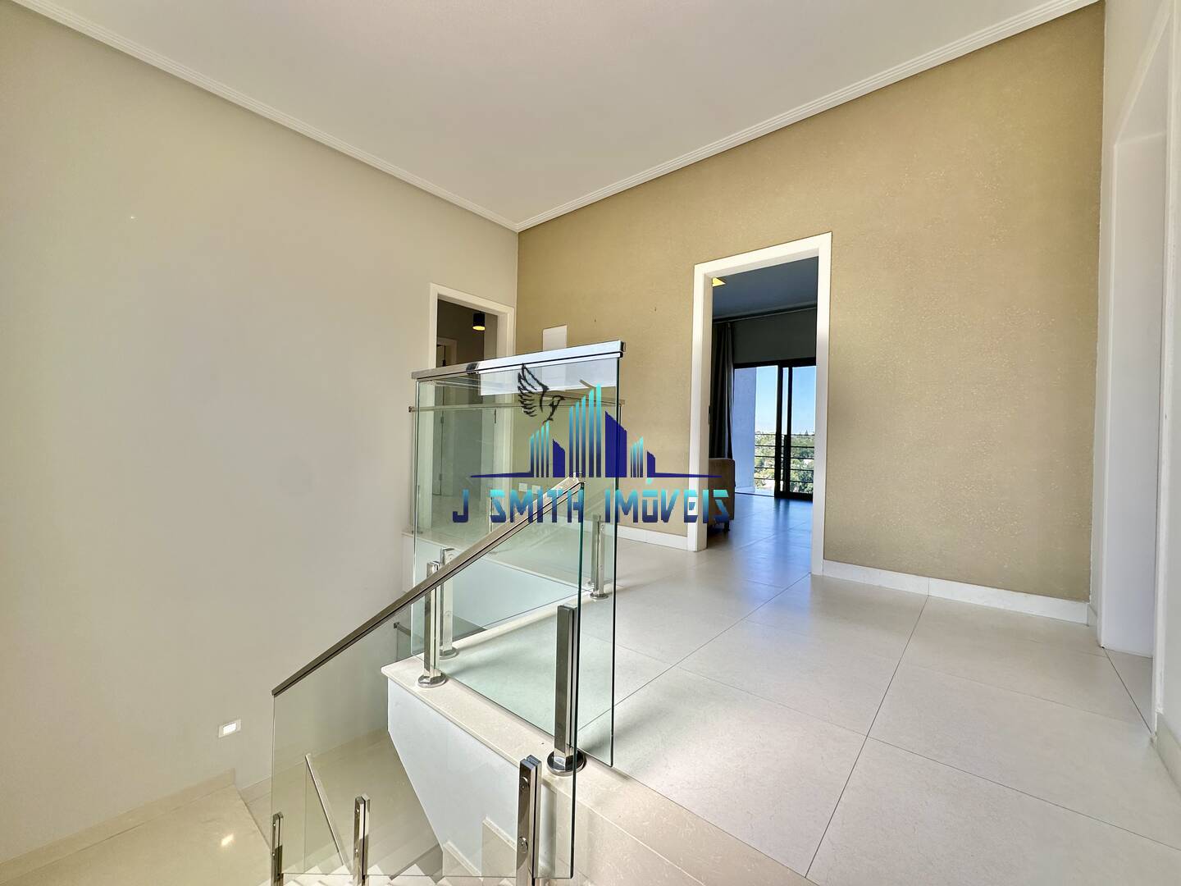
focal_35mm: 14
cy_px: 443
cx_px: 590
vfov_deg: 85.7
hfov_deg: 102.1
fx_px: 478
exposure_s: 1/276
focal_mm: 2.22
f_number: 2.2
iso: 40
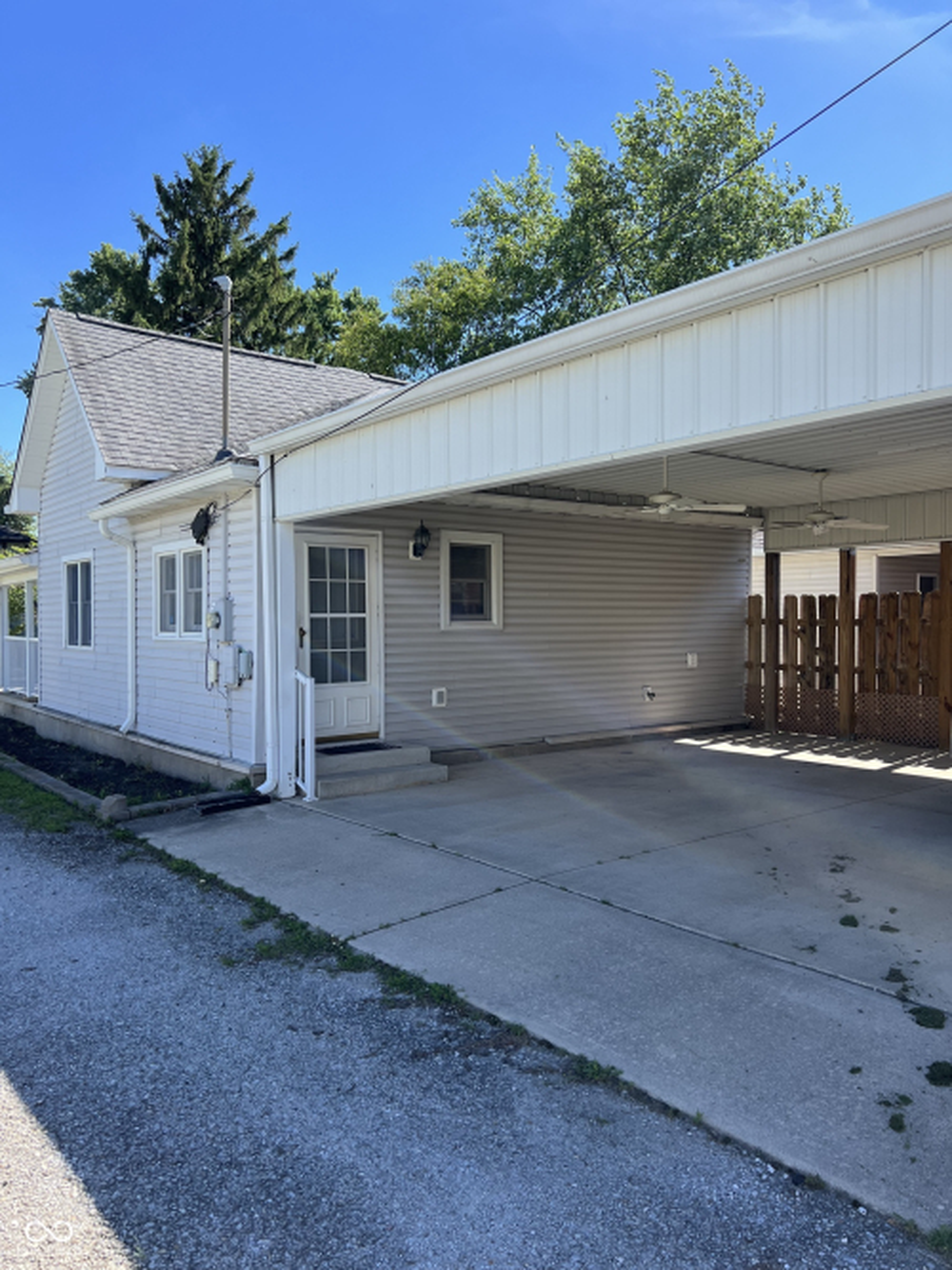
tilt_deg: -0.7
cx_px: 476
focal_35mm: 26
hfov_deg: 53.0
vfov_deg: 67.3
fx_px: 954
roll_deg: +0.8
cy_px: 635
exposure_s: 1/1597
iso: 50
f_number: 1.5
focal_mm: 5.7
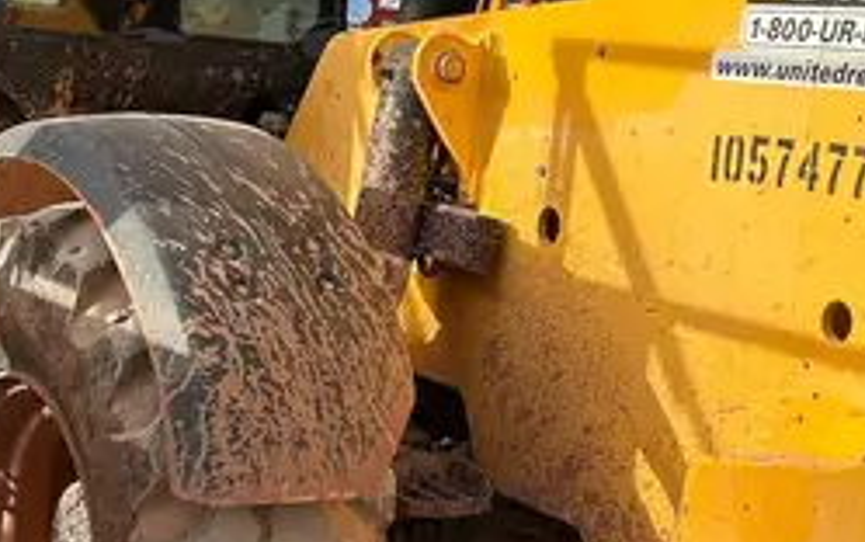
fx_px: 1911
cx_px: 406
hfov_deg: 25.5
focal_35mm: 81
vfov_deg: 16.0
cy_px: 102
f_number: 1.5
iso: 50
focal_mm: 5.7
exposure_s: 1/2513
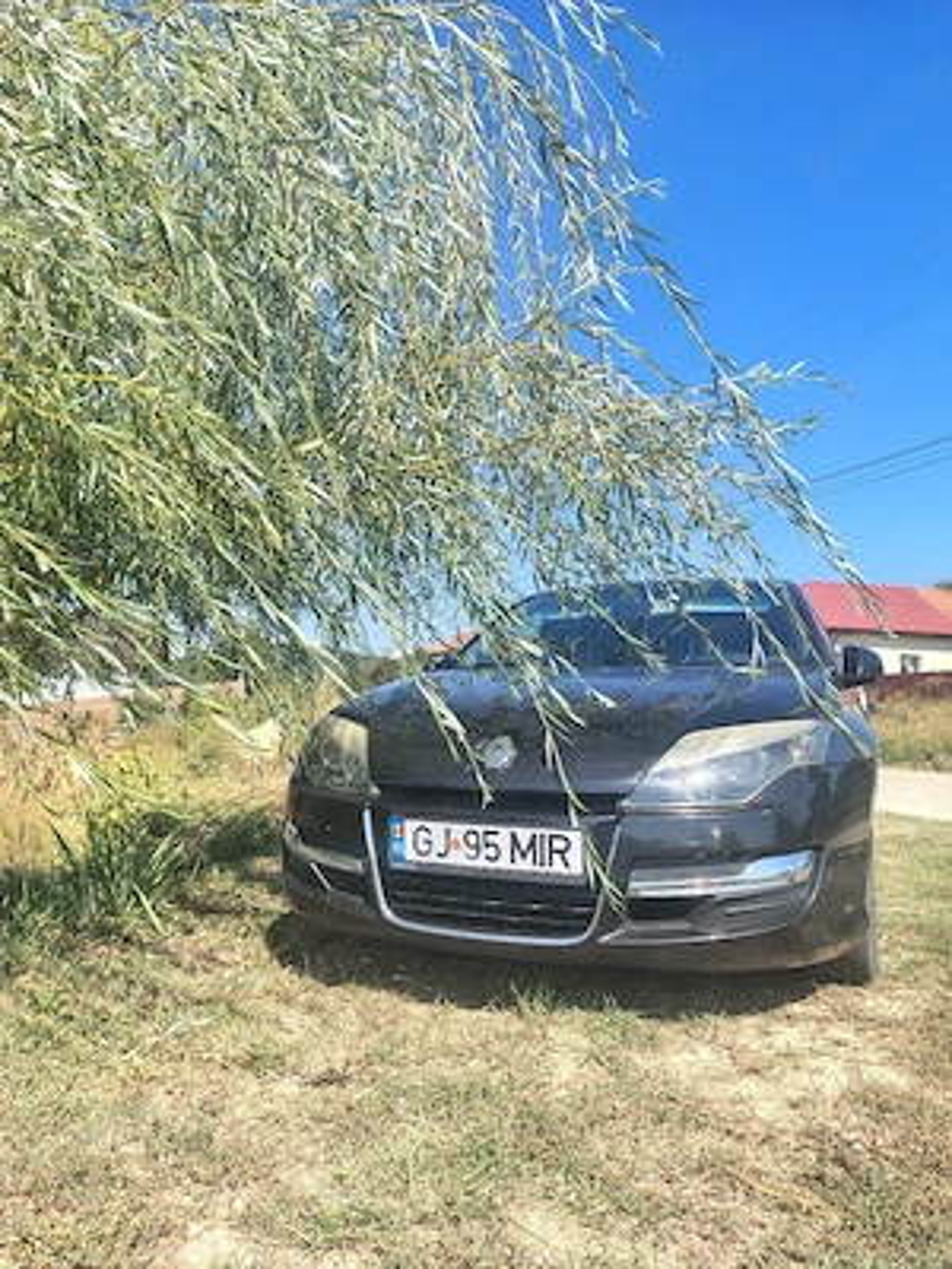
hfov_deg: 54.9
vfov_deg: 69.4
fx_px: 917
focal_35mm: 25
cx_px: 476
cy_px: 634
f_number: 1.7
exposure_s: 1/1000
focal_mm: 4.71
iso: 143
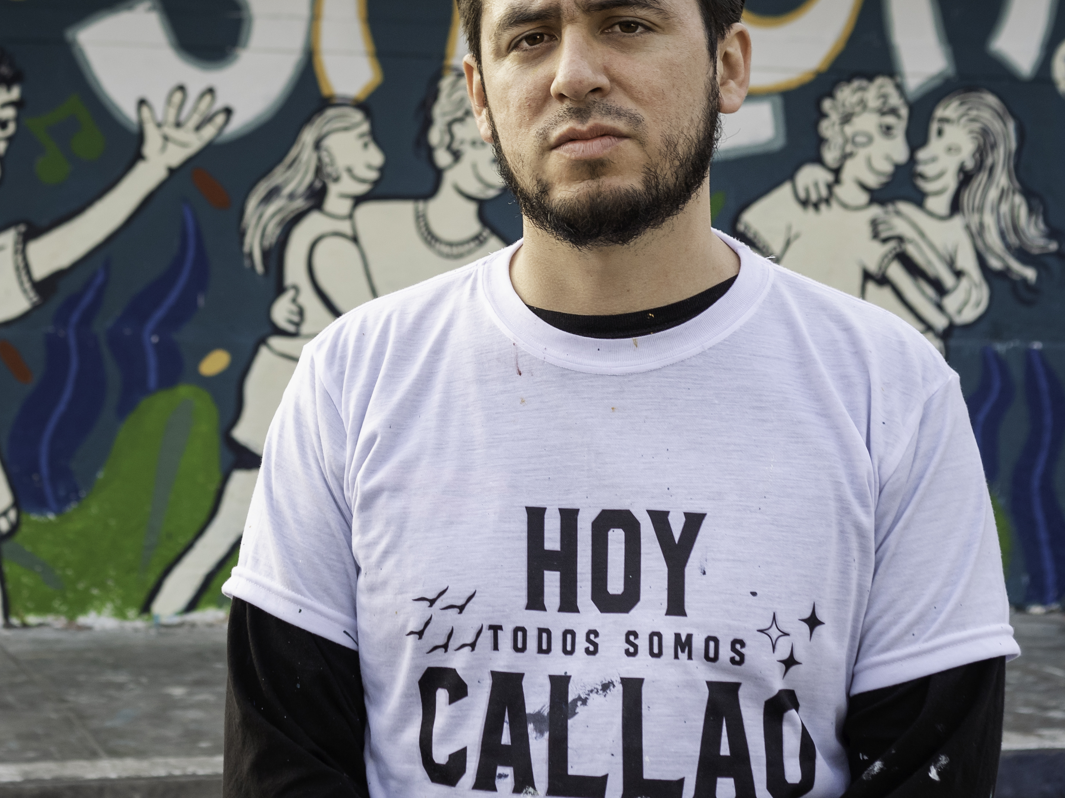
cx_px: 280
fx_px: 2399
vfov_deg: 18.8
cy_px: 246
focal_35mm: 78
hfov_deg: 24.8
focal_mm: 25
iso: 200
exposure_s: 1/250
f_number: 3.5
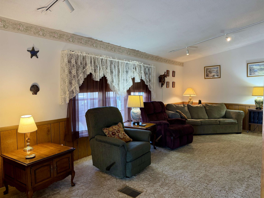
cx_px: 132
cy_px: 99
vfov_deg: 56.8
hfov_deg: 71.6
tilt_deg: -3.0
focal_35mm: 24
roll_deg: +0.4
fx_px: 183
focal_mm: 6.76
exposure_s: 1/60
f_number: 1.78
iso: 160
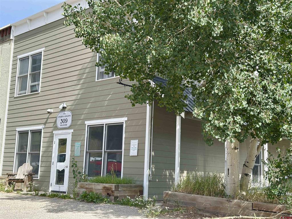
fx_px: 405
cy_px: 110
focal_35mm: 48
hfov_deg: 39.7
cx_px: 146
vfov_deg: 30.3
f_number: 1.78
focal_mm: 6.86
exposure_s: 1/1171
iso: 64
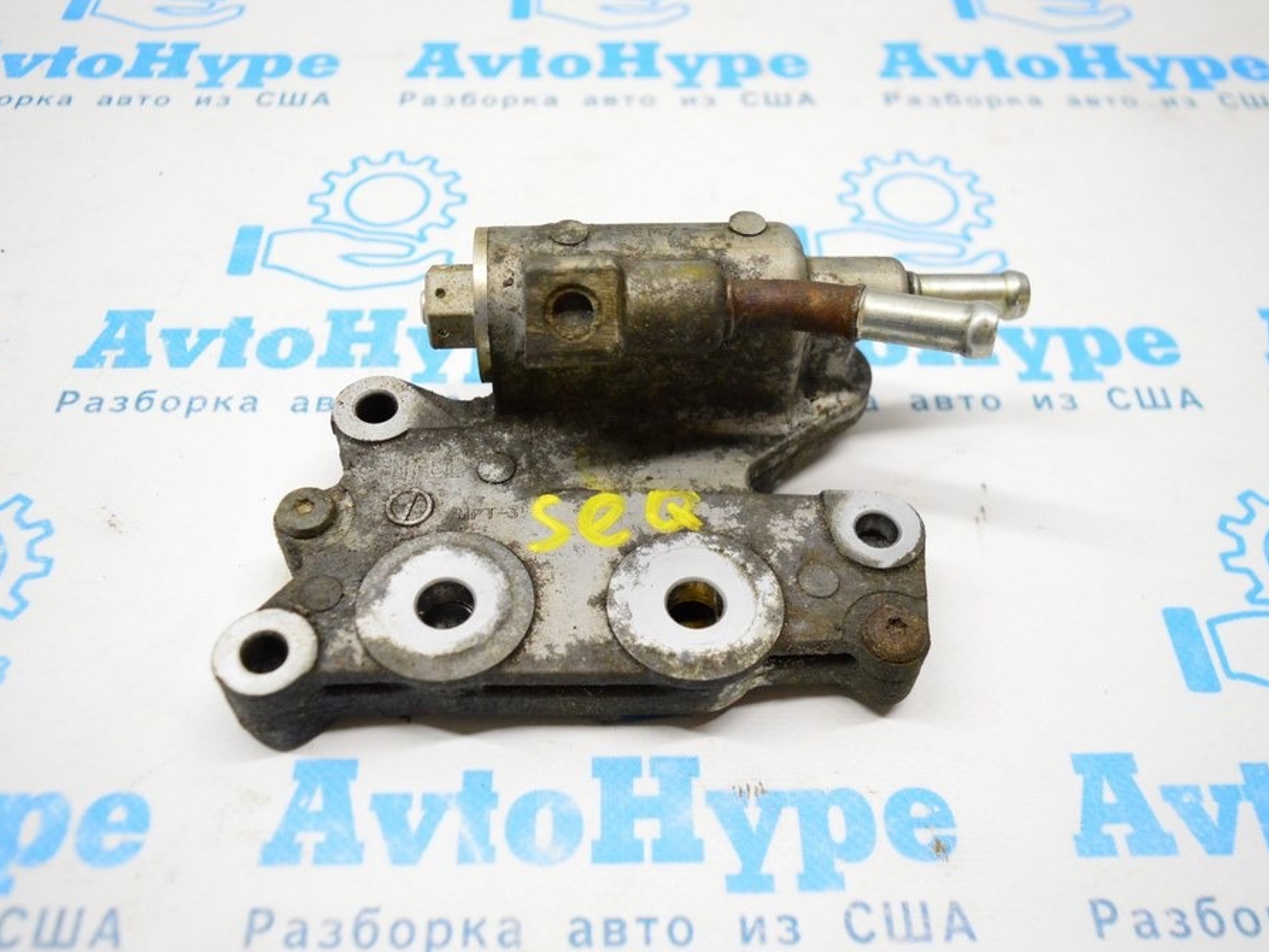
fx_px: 1210
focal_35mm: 33
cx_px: 595
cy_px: 472
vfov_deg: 43.0
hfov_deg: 55.3
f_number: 3.5
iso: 3200
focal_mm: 20
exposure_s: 1/320
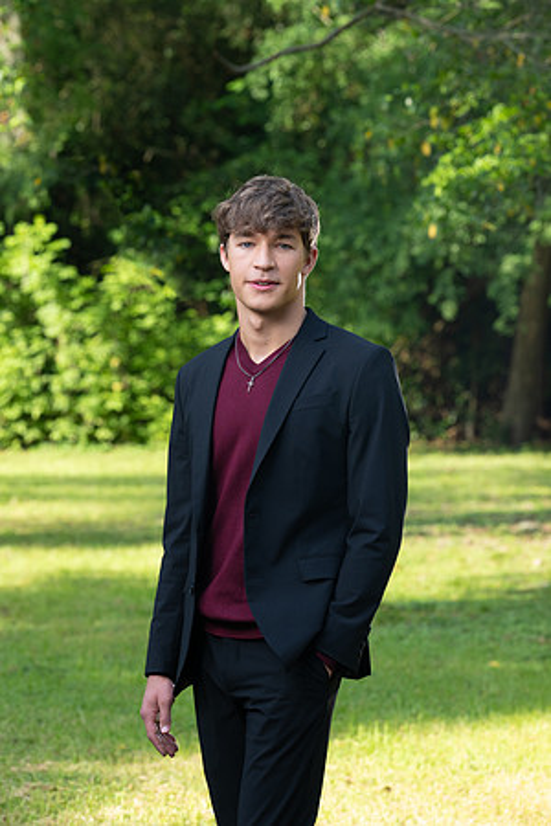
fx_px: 3443
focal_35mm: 150
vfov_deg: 13.7
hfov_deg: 9.1
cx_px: 276
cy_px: 413
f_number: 8
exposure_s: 1/200
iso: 400
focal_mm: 150
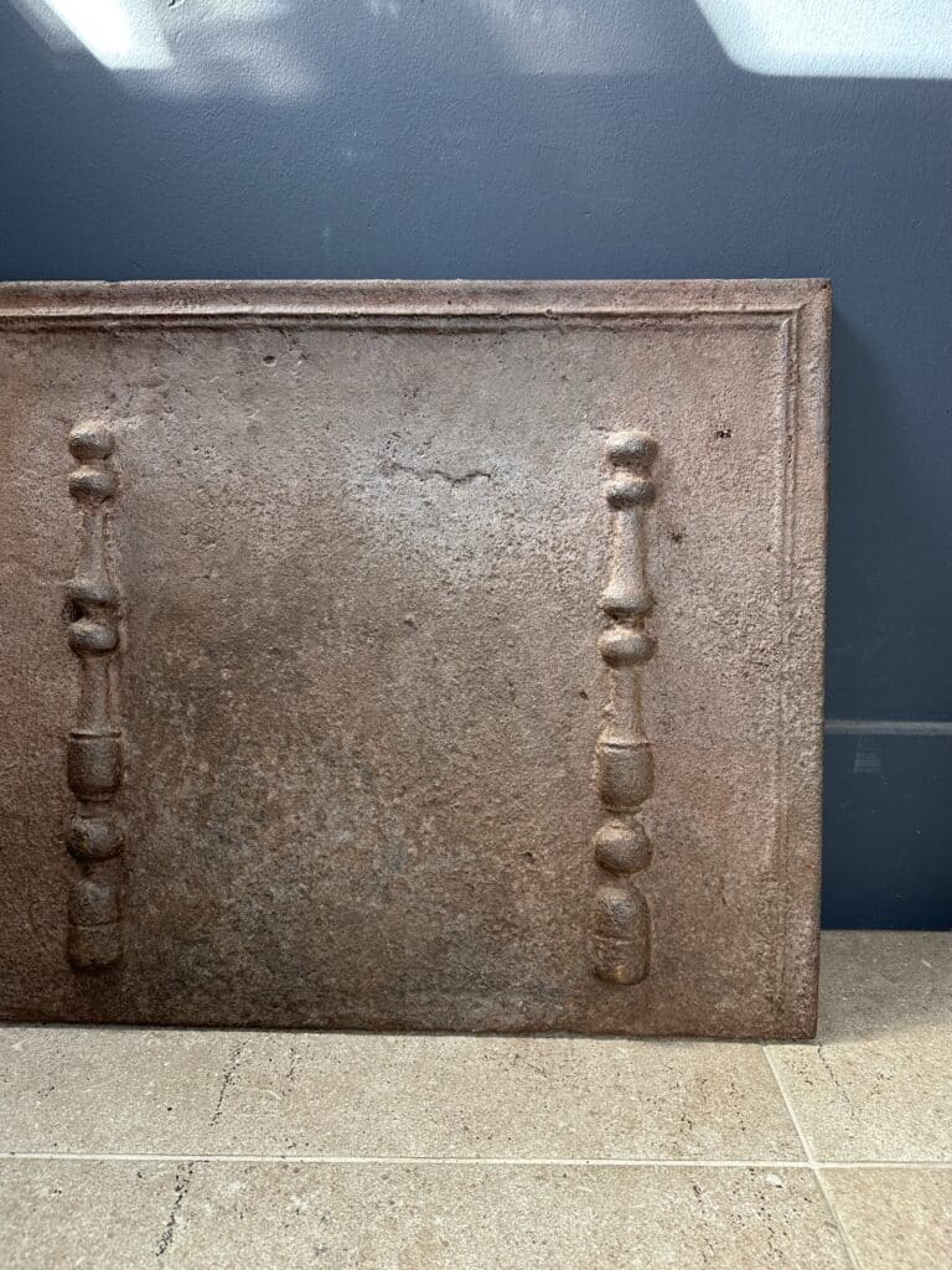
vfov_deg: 71.6
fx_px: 880
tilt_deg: -16.7
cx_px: 476
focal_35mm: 24
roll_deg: +1.1
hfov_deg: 56.8
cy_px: 635
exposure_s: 1/50
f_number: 1.78
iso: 125
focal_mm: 6.86
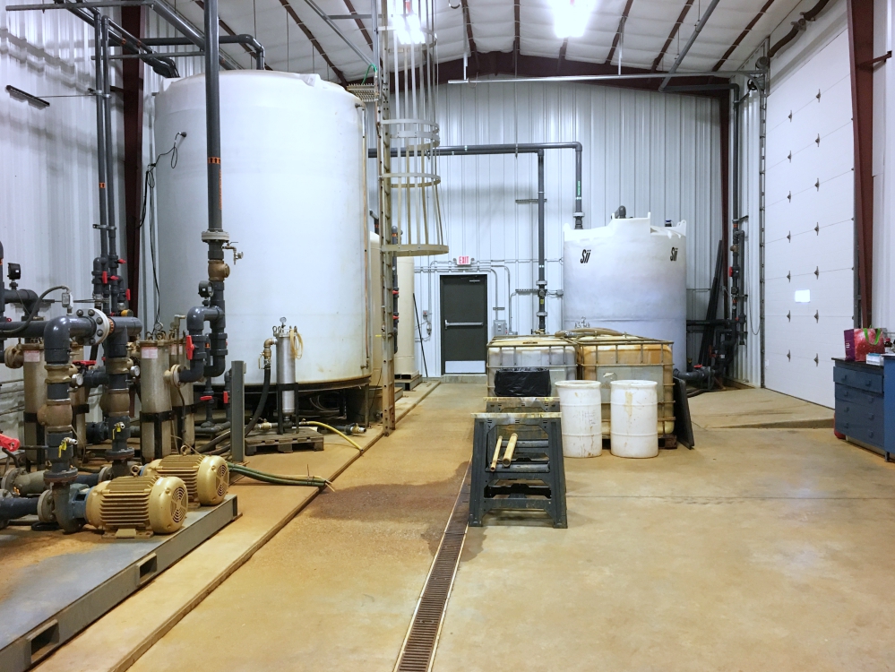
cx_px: 448
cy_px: 336
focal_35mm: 29
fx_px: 750
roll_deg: +1.4
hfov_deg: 61.6
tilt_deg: -2.9
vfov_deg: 48.3
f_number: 2.2
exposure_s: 1/30
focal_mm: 4.15
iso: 100
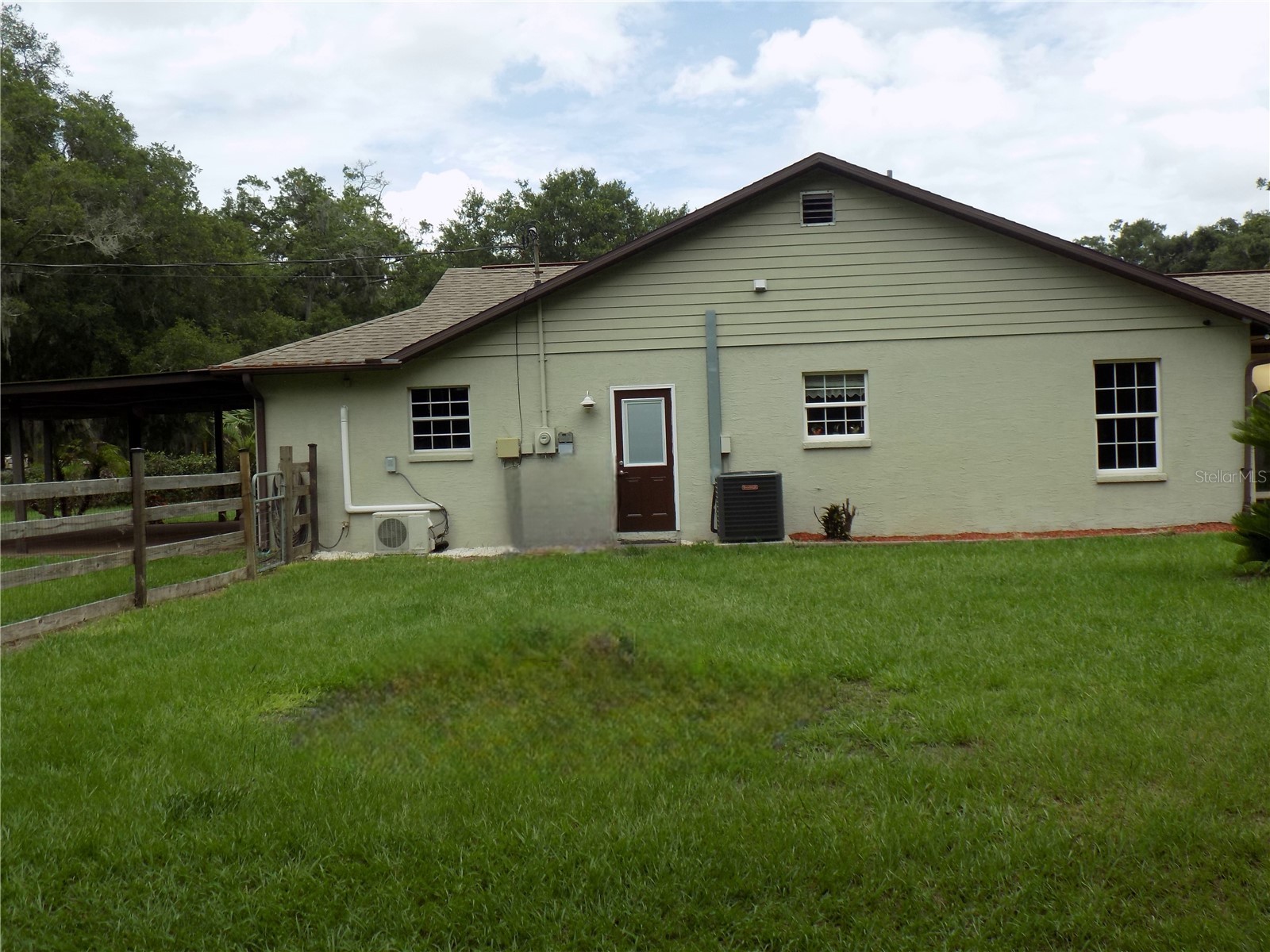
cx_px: 635
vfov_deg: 41.8
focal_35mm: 34
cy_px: 476
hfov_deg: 54.0
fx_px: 1247
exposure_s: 1/640
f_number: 3.4
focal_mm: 6.1
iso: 80
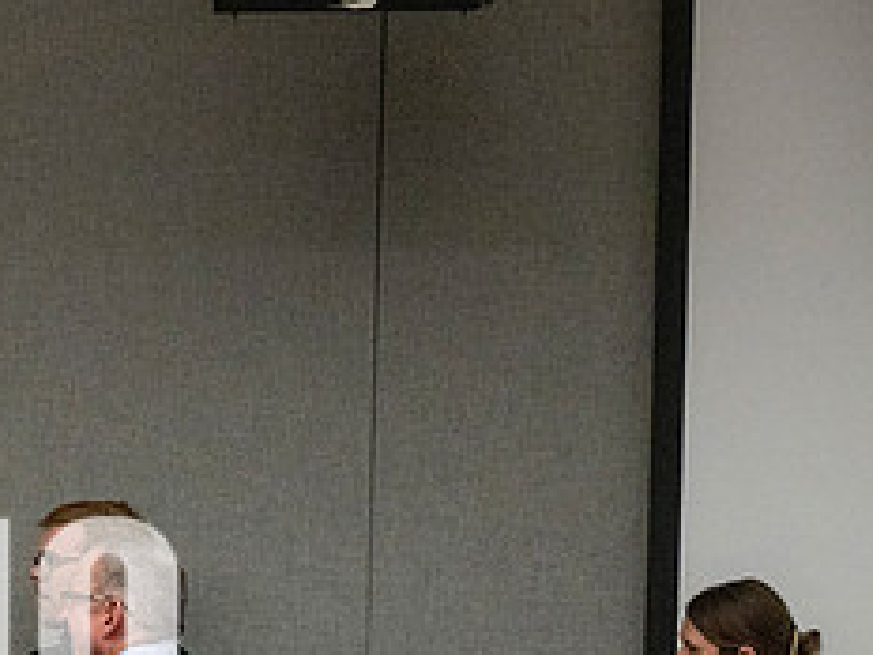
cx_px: -105
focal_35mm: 168
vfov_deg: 8.8
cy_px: 695
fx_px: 4237
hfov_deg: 11.6
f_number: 4
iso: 10000
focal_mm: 70
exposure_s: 1/500
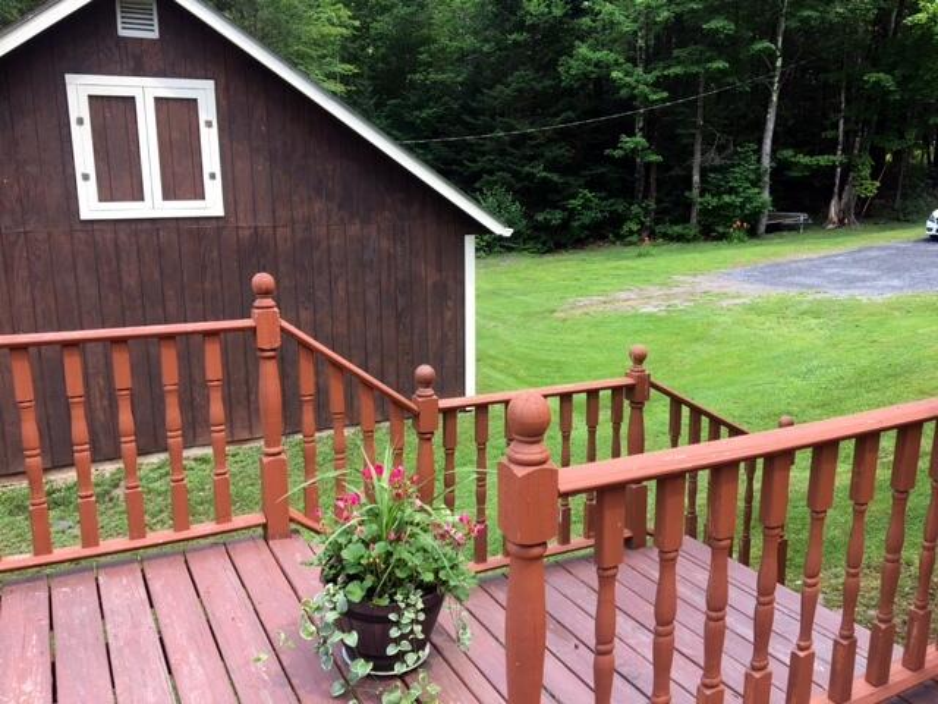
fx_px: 786
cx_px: 469
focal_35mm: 29
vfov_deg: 48.2
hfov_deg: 61.7
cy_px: 352
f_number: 2.2
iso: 25
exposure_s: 1/300
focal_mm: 4.15
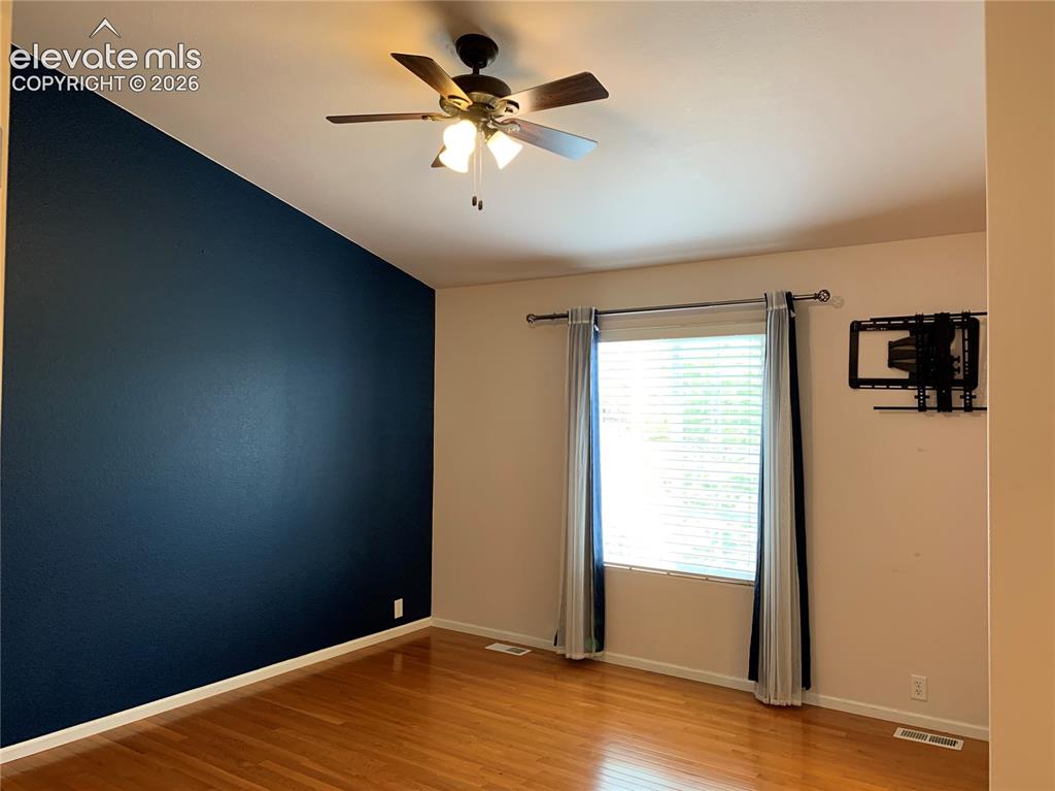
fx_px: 792
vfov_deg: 53.0
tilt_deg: +1.0
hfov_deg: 67.3
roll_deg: -1.0
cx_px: 528
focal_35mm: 26
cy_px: 396
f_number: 1.8
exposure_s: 1/60
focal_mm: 4.25
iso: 125
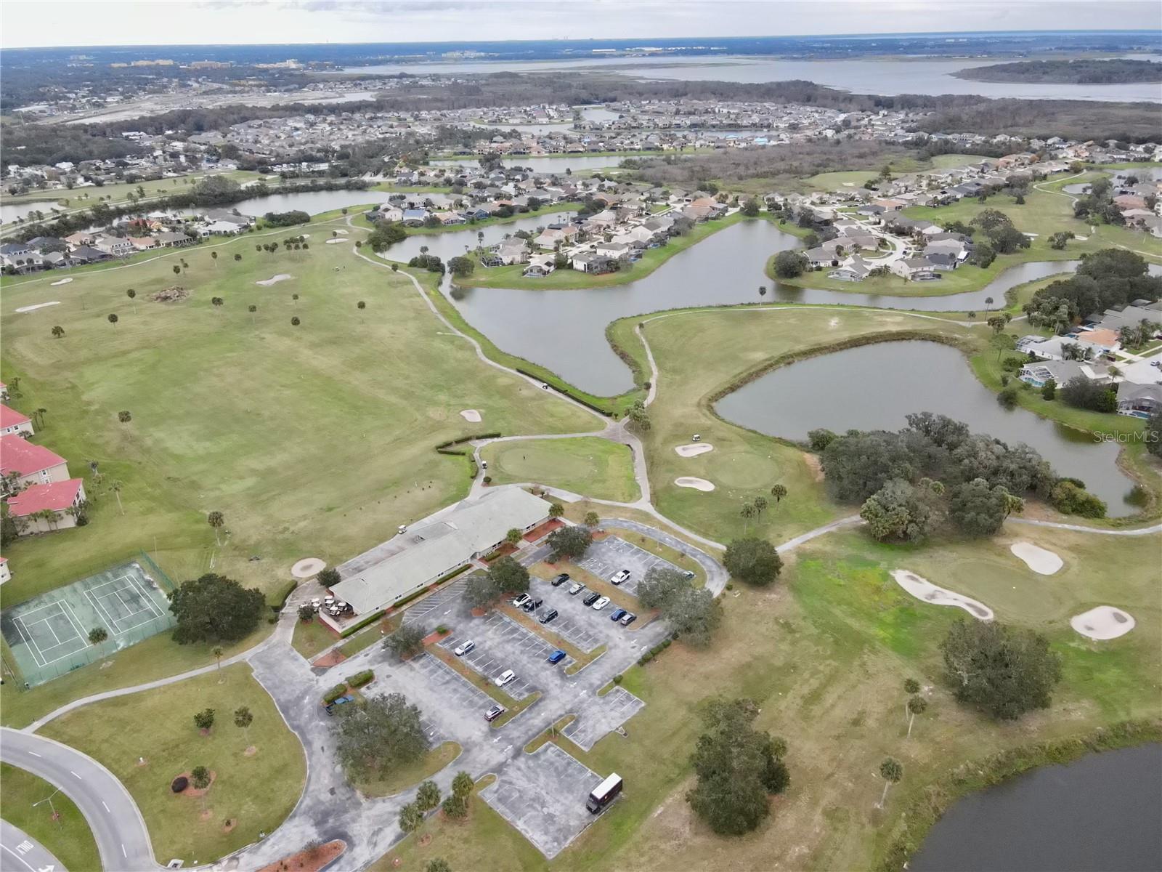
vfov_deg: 56.8
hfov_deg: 71.6
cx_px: 581
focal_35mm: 24
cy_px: 436
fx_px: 806
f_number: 2.8
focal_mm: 4.5
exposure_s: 1/800
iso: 800
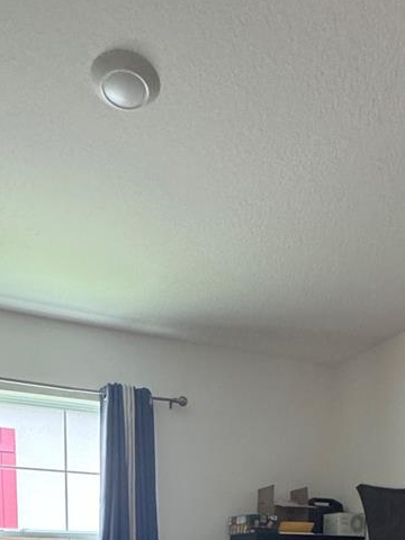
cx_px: 216
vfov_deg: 40.0
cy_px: 624
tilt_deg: -5.9
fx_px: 546
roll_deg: -0.4
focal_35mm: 35
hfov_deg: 40.7
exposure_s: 1/60
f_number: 2.2
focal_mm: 2.22
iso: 400
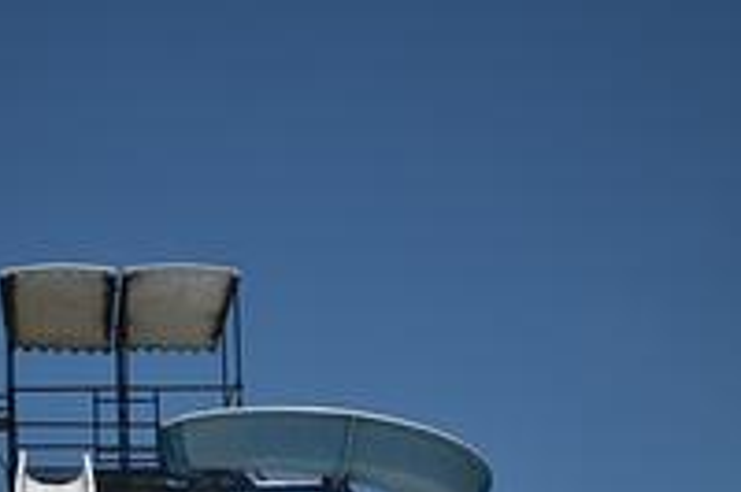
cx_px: 226
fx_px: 1481
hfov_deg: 27.9
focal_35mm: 72
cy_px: 562
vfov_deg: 18.1
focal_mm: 20
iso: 100
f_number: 3.5
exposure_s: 1/3200
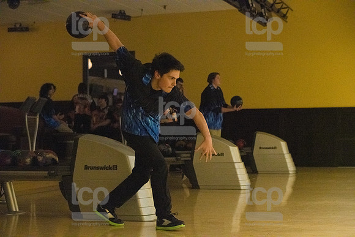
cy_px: 118
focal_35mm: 70
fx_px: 690
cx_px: 178
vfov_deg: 19.5
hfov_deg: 28.8
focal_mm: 70
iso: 10000
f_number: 4.5
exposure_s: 1/1000
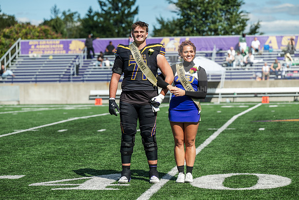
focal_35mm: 120
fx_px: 997
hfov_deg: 17.1
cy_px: 100
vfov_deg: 11.4
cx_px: 150
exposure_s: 1/1000
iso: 100
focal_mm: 120
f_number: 4
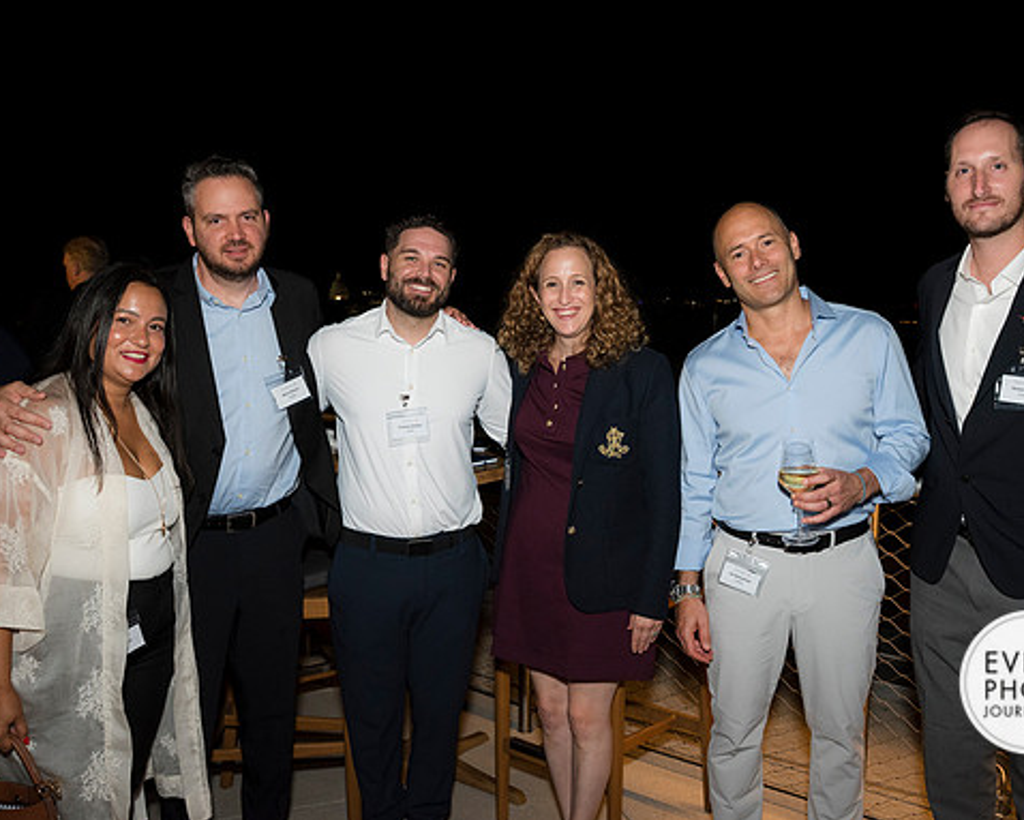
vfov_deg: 44.6
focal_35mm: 33
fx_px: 1001
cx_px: 555
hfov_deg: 54.1
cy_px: 410
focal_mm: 29
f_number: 5.6
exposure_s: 1/125
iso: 1250
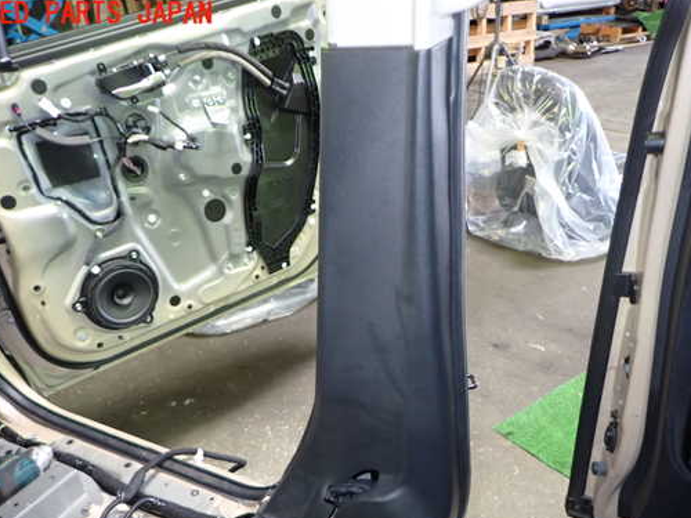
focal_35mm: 30
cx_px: 376
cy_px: 308
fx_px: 599
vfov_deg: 46.6
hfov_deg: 59.9
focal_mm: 4.5
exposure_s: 1/30
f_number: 2
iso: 320
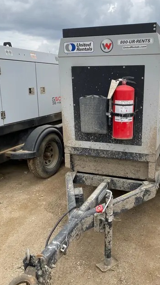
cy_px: 149
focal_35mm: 33
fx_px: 249
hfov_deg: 35.4
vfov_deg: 59.5
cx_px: 104
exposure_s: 1/588
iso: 32
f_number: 1.8
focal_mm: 4.25
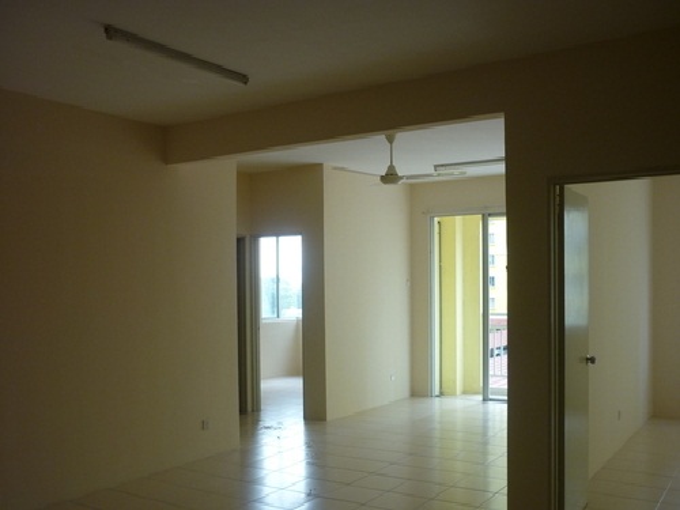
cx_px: 340
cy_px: 255
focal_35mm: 33
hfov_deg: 55.4
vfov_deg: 42.9
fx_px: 648
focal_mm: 5.5
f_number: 2.8
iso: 80
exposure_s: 1/60
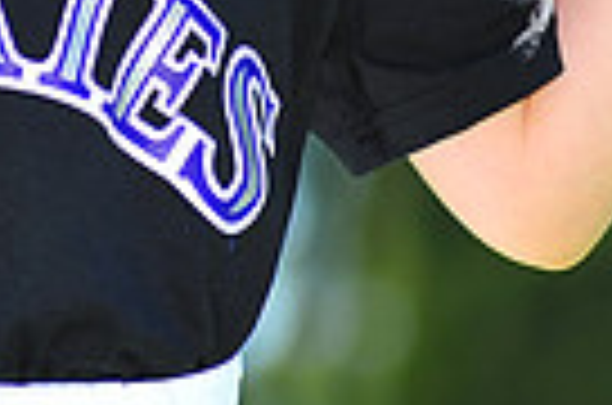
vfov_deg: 1.8
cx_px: 94
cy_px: -441
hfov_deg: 2.7
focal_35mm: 768
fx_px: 13026
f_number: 5
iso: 200
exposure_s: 1/320
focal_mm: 180
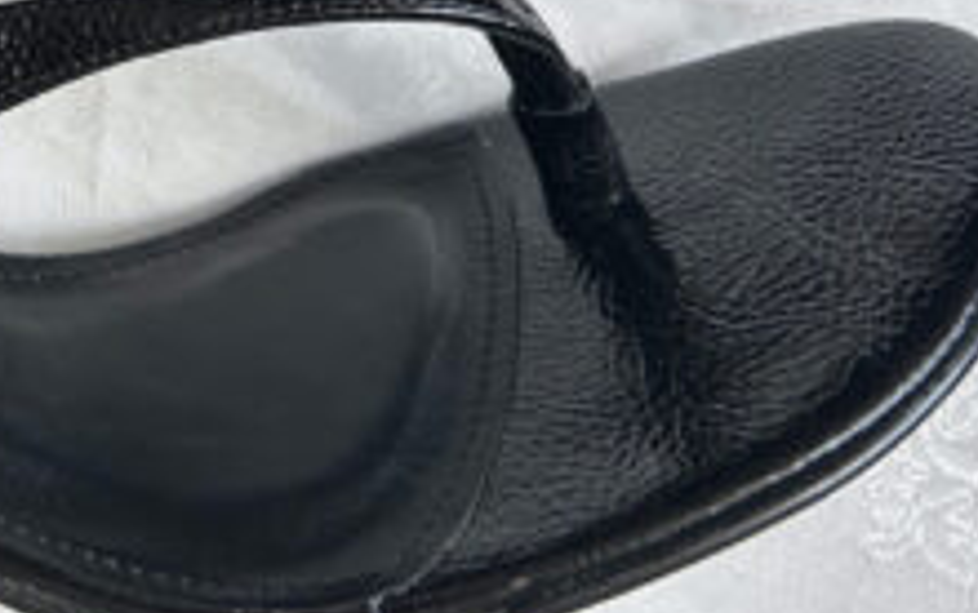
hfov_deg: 25.3
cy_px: -240
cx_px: -120
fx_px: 2001
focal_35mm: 75
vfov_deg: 16.3
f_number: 1.5
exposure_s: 1/121
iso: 100
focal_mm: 5.7
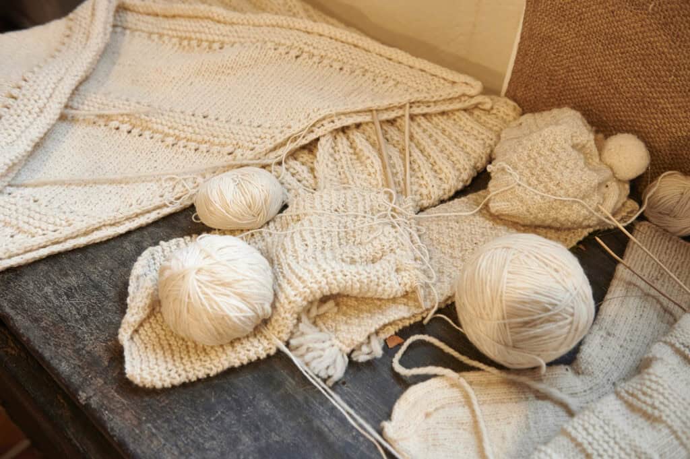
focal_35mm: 35
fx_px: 670
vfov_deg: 37.8
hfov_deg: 54.5
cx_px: 345
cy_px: 230
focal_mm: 35
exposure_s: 1/30
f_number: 5.6
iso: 800
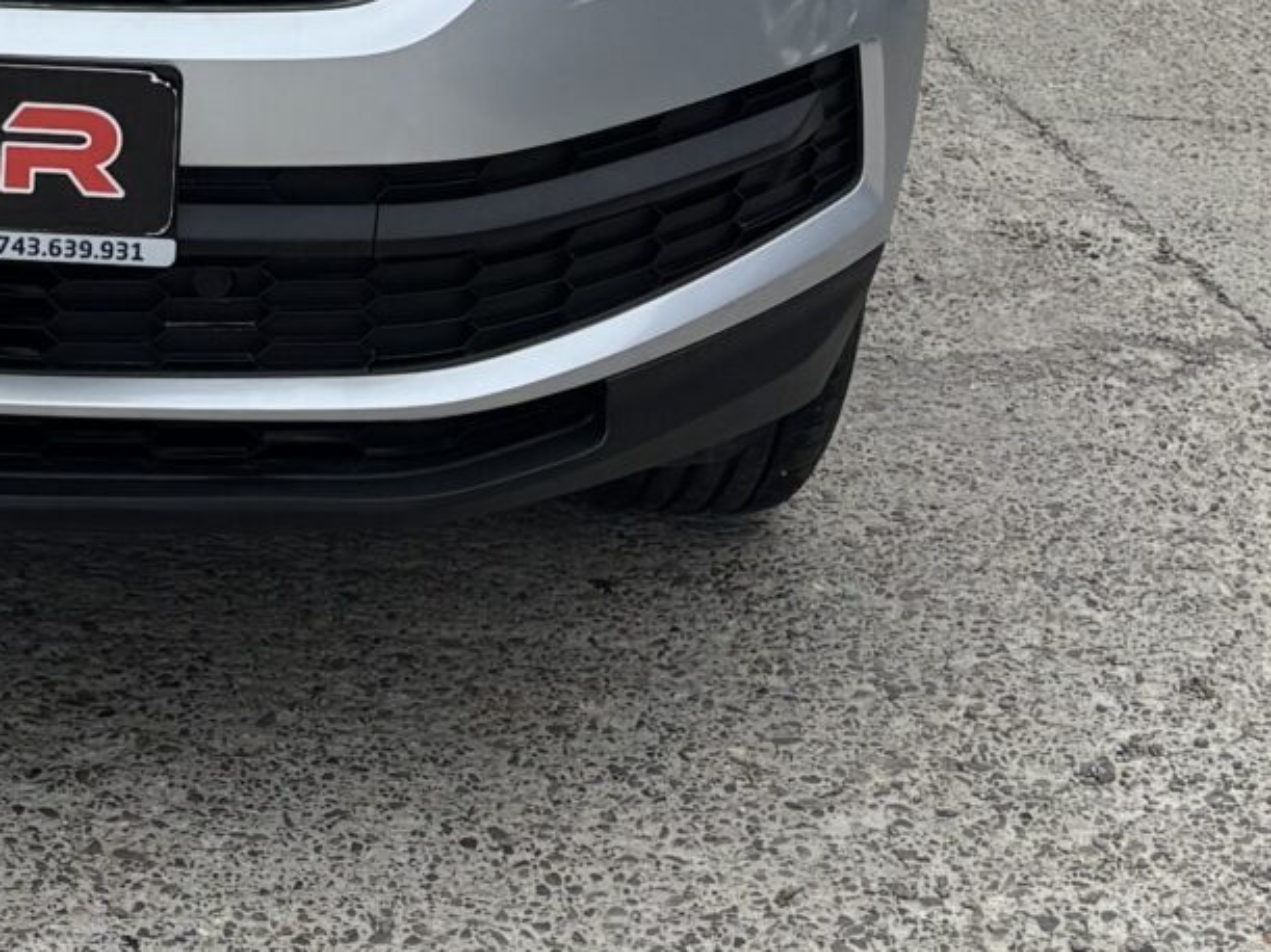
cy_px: -885
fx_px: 4001
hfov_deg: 17.2
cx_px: -291
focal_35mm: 109
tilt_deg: -3.6
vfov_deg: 12.2
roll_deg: +4.3
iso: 50
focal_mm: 5.96
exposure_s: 1/2857
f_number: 1.6
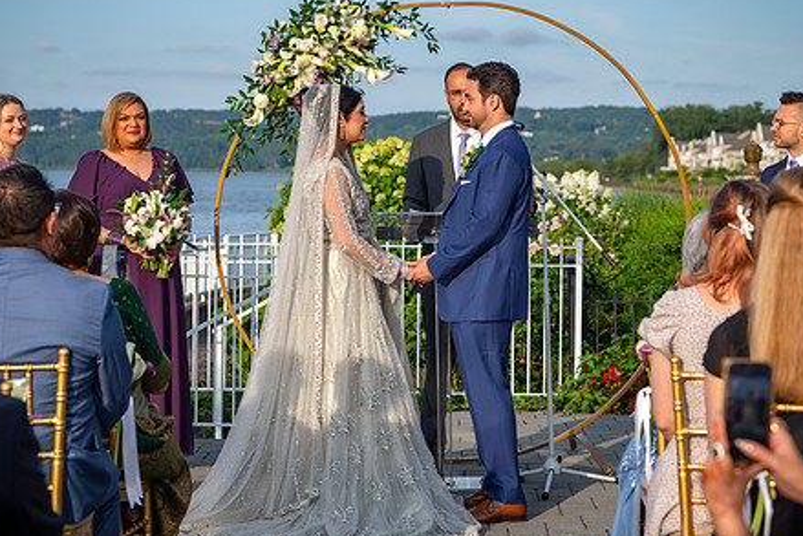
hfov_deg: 21.5
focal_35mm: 95
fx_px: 2120
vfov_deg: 14.4
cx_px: 419
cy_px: 232
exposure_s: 1/1250
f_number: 4.5
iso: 160
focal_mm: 70
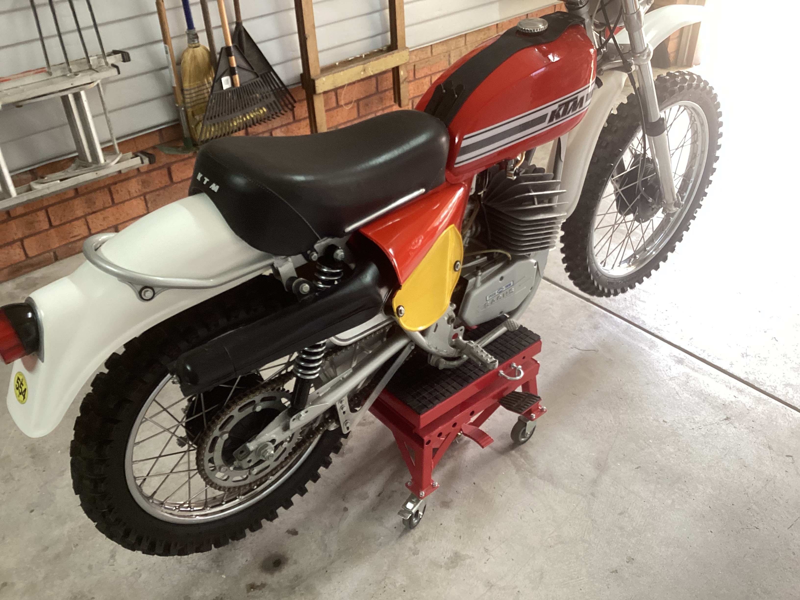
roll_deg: +1.3
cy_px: 300
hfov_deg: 58.4
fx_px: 716
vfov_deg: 45.4
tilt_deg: -35.7
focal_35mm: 31
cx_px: 400
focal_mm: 3.3
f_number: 2.4
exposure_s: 1/50
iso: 125
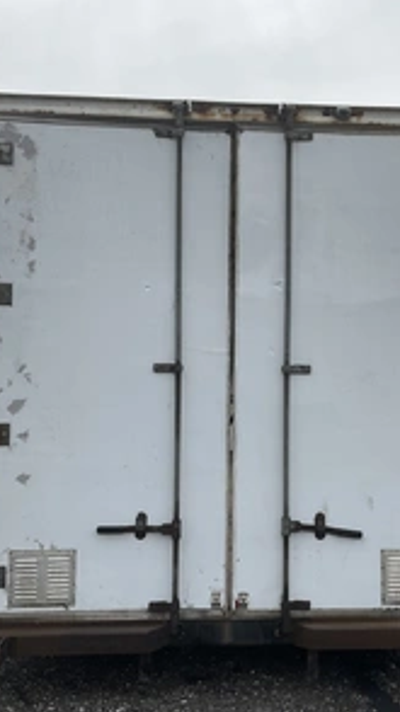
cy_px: 351
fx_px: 812
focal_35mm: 43
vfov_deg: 47.4
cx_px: 255
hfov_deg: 27.6
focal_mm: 3
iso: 25
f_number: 1.8
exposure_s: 1/2667
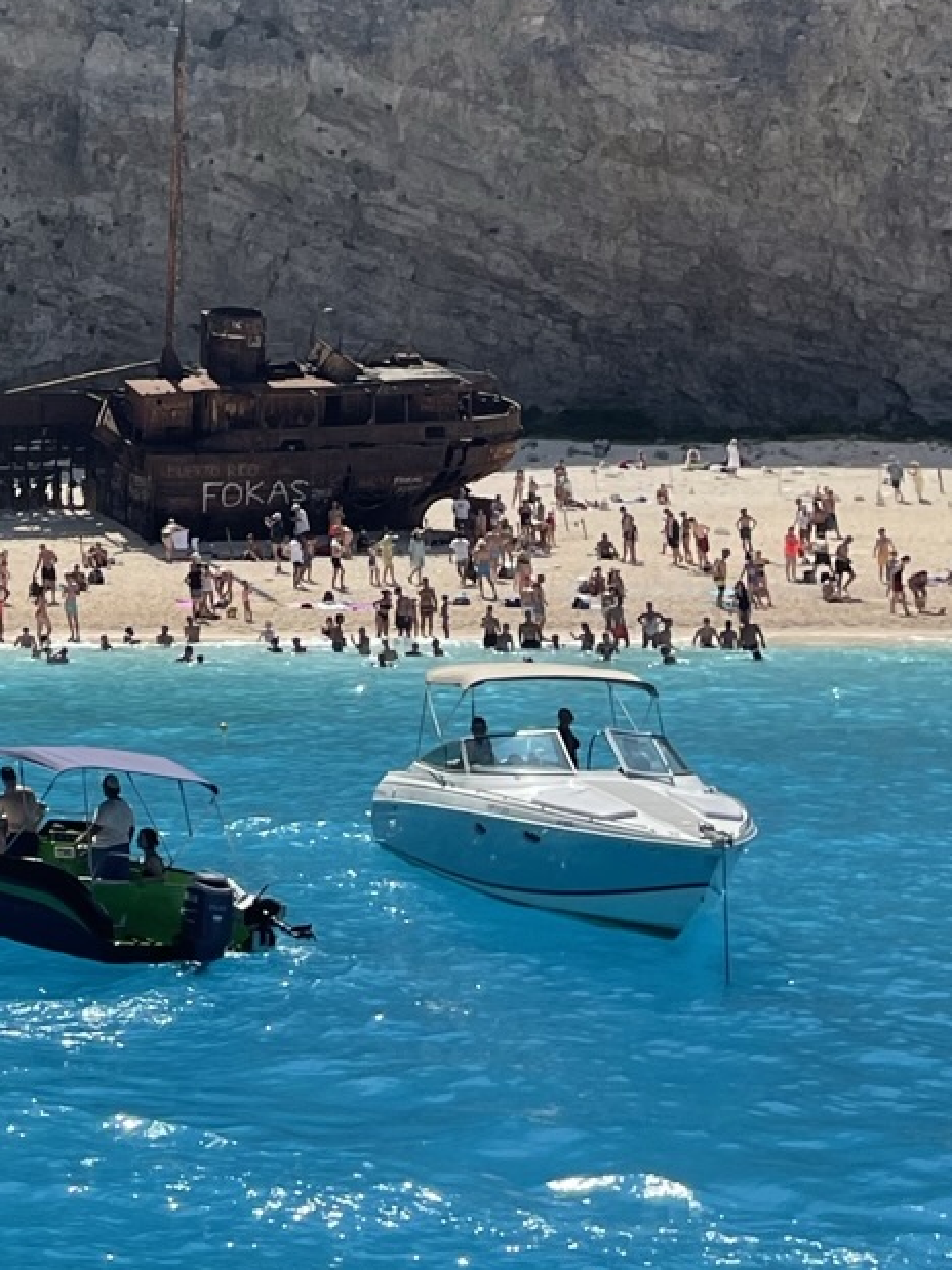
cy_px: 33
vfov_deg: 22.0
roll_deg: +0.9
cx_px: -494
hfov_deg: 15.7
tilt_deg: +6.6
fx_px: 3155
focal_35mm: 86
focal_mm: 5.1
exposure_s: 1/4348
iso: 32
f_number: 1.6
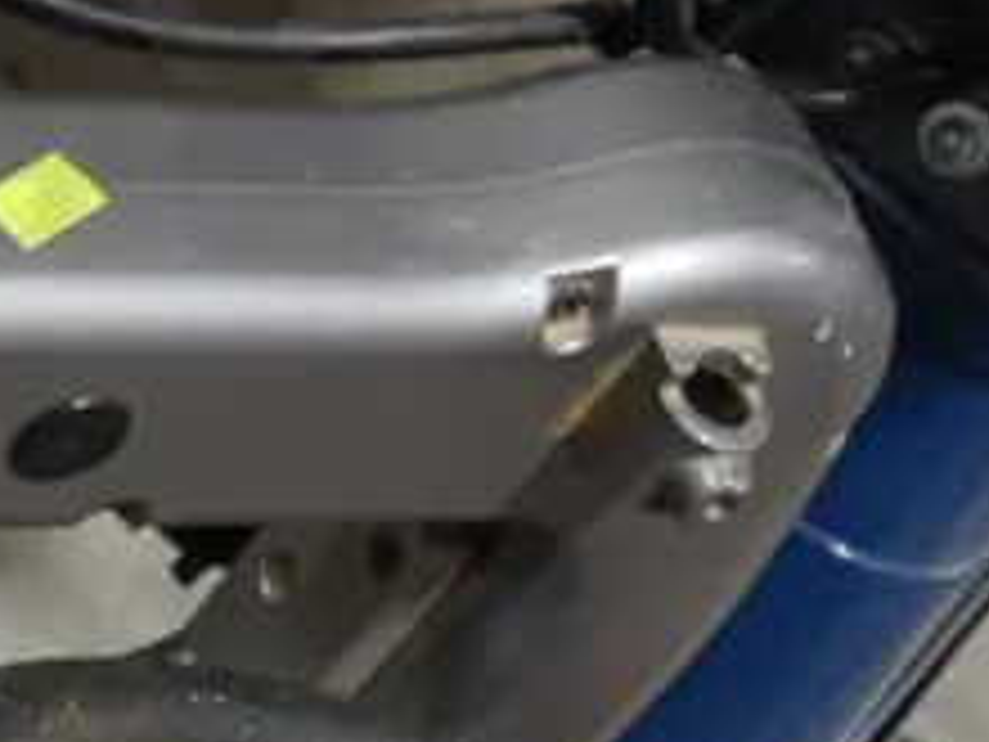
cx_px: -917
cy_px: 845
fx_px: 4257
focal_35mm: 149
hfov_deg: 12.0
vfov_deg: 9.8
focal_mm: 16
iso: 320
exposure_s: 1/60
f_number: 3.6
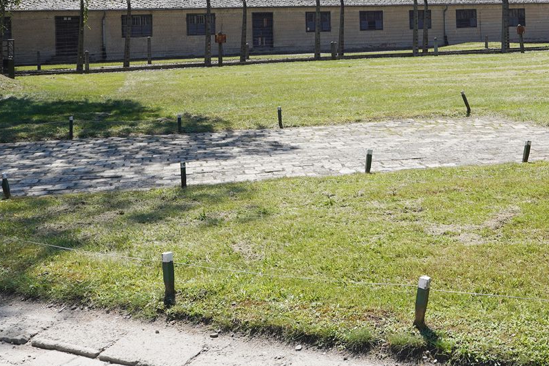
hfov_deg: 33.4
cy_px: -6
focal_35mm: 59
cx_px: 397
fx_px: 900
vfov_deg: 22.1
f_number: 13
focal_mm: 24
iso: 100
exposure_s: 1/100
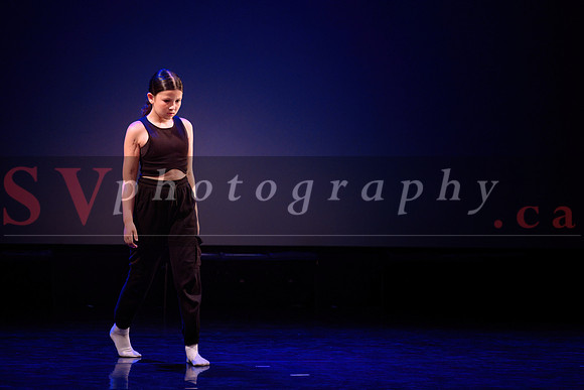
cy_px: 175
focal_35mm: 187
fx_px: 3037
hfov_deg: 11.0
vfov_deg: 7.3
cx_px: 292
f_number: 2.8
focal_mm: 170
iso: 1600
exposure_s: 1/200
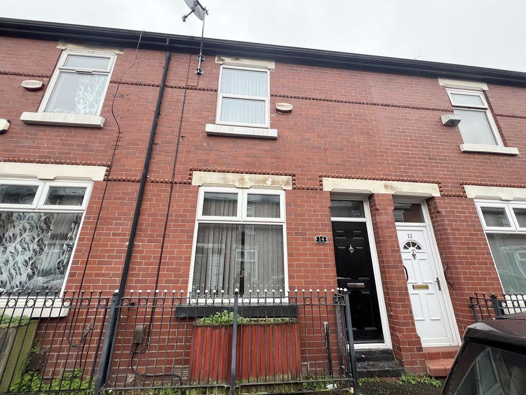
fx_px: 198
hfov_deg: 106.2
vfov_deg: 89.9
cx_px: 263
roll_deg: -0.3
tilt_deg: +18.9
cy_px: 198
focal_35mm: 13
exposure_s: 1/99
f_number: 1.8
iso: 100
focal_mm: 1.57
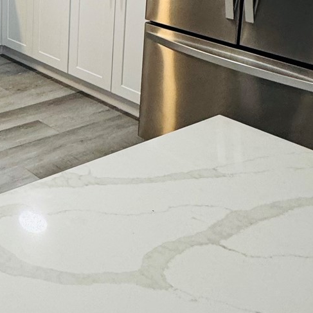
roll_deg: +2.7
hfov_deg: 25.8
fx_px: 532
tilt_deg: -10.1
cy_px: -31
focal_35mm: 52
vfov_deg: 29.6
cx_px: -138
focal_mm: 2.22
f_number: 2.2
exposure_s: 1/60
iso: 160
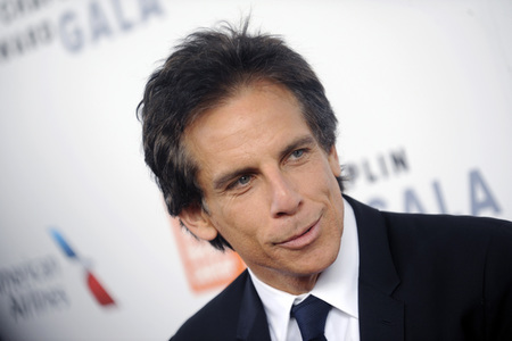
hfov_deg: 11.1
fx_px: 2631
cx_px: 256
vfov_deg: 7.4
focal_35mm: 185
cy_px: 170
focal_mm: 185
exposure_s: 1/320
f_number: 5
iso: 1250
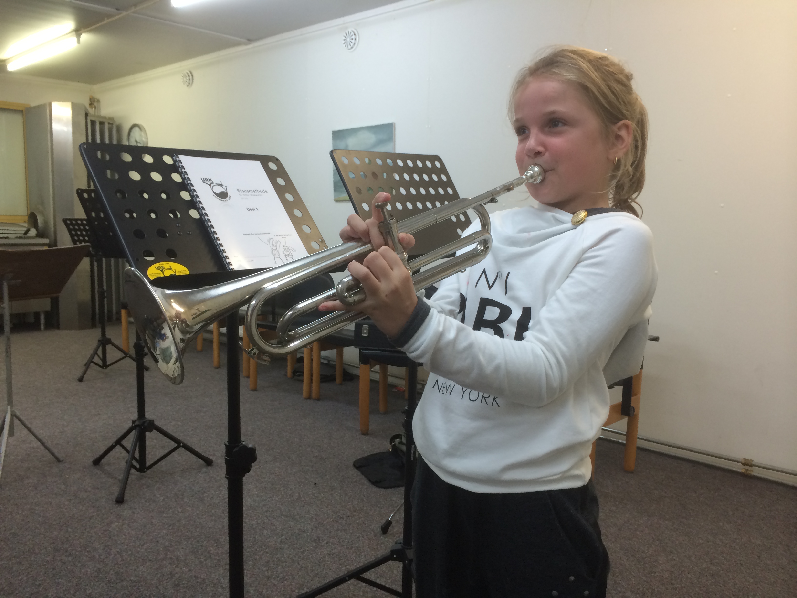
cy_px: 299
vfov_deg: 46.8
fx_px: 691
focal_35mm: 30
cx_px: 398
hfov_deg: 60.0
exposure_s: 1/33
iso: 50
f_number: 2.2
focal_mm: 4.12
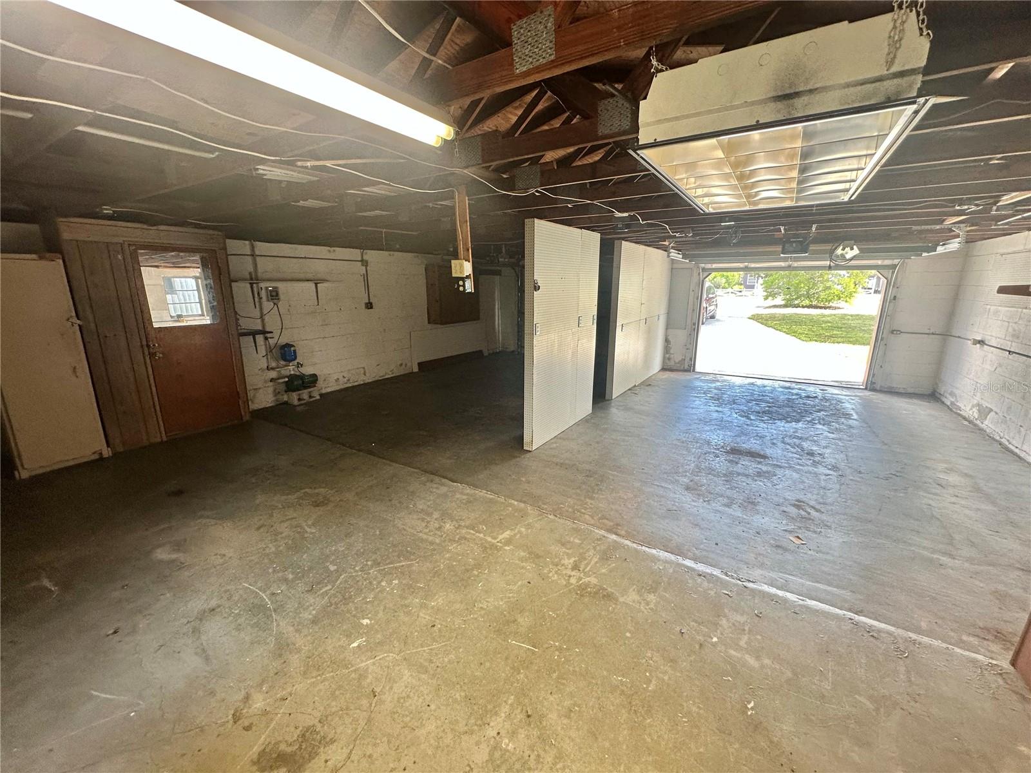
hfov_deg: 102.1
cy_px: 386
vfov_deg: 85.7
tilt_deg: -13.9
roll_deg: +0.6
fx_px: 417
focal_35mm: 14
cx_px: 516
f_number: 2.2
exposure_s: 1/120
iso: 125
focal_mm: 2.22
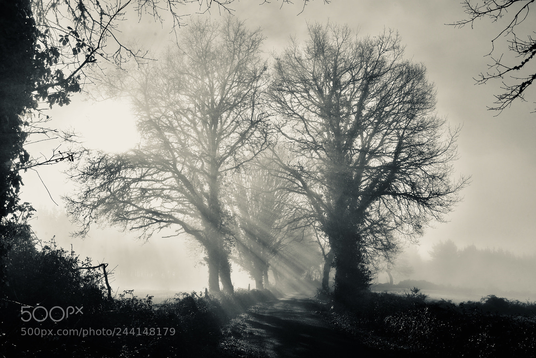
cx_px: 268
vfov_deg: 46.4
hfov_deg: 65.5
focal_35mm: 28
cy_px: 179
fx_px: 417
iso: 160
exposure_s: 1/640
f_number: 13
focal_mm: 28
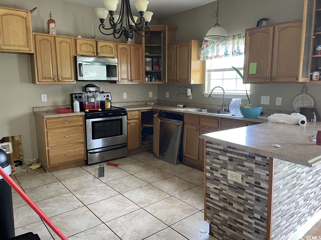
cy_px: 120
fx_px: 241
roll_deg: +0.3
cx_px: 160
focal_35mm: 26
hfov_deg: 67.3
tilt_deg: -8.2
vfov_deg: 53.1
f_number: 1.6
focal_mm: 4.2
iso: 200
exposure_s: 1/60
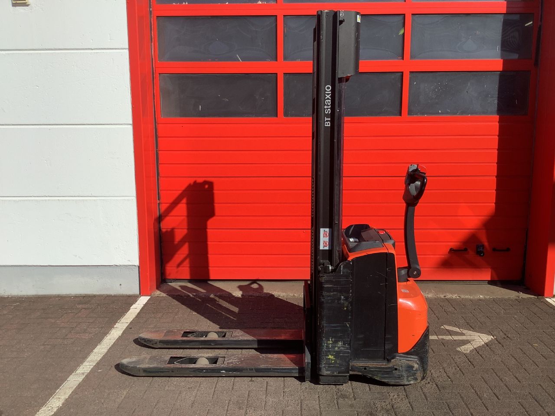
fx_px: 497
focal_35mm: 31
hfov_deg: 58.4
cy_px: 208
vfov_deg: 45.4
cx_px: 278
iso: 25
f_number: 2.4
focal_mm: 3.3
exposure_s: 1/1567
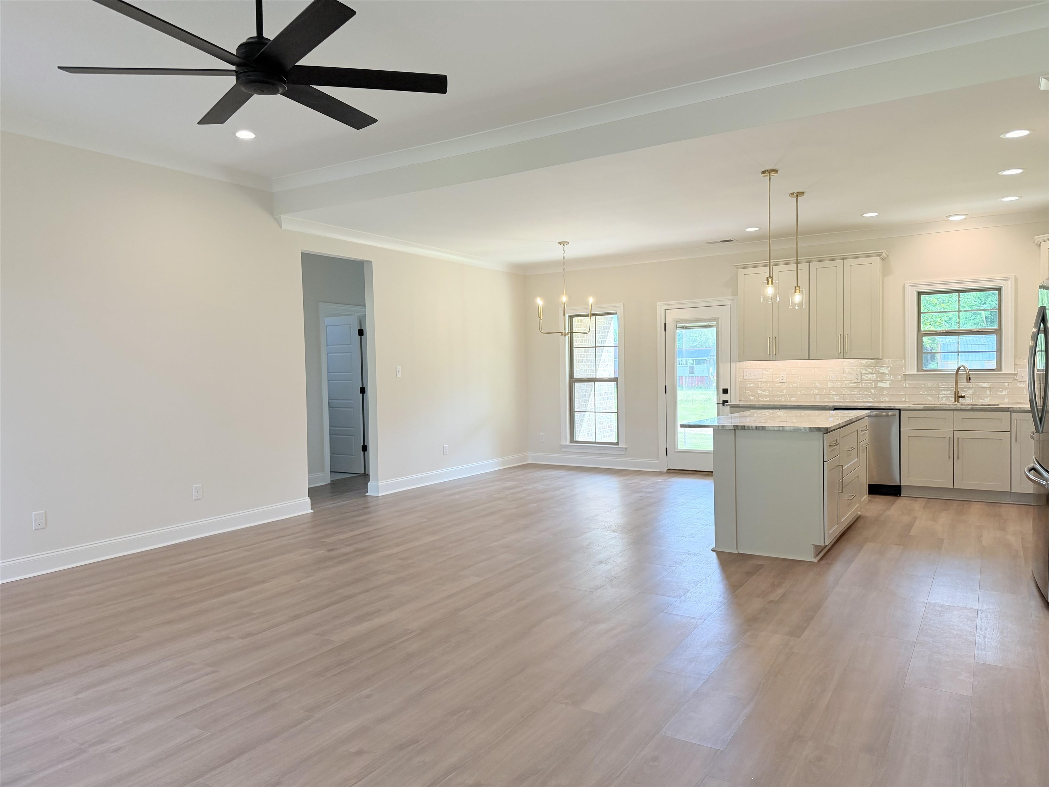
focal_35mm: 24
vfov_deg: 56.8
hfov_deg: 71.6
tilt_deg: -2.6
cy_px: 394
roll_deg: +0.9
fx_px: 727
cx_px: 524
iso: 160
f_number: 1.78
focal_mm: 6.76
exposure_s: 1/217
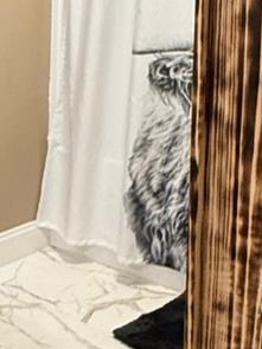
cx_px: -152
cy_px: 105
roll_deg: +0.9
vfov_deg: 26.5
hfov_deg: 17.7
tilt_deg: -10.5
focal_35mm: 73
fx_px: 737
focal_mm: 2.22
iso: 500
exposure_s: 1/60
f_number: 2.2
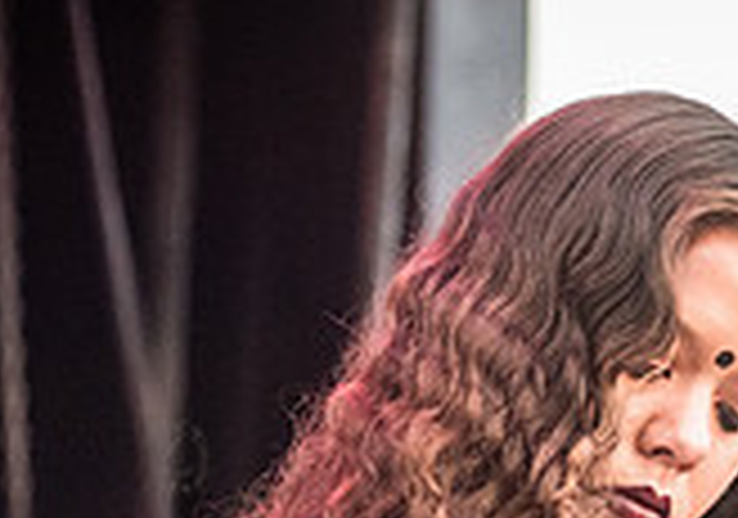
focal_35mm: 384
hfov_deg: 5.3
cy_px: 704
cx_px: 694
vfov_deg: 3.7
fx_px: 7999
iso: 3200
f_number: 4.5
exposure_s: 1/1250
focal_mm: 92
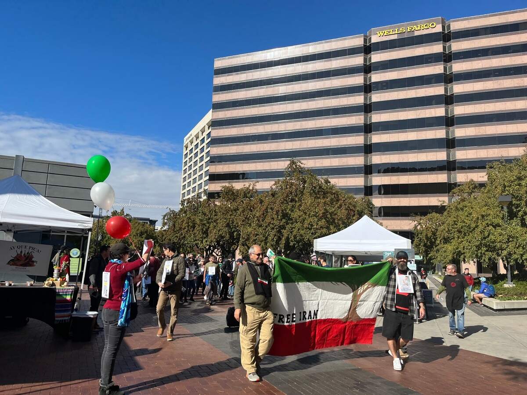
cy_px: 198
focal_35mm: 26
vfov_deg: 53.1
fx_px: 396
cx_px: 264
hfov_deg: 67.3
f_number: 1.6
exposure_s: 1/3876
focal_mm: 5.1
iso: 50
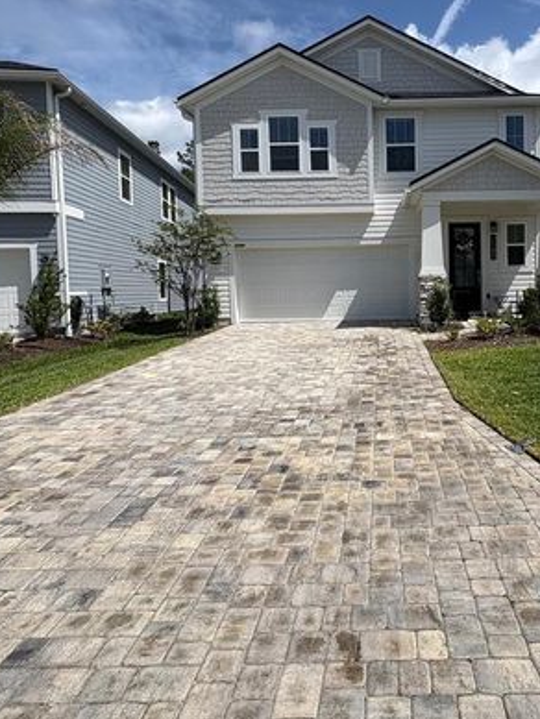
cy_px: 313
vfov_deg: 71.3
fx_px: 499
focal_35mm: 24
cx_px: 383
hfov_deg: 55.0
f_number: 2.2
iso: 50
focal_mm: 2.22
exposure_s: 1/3106
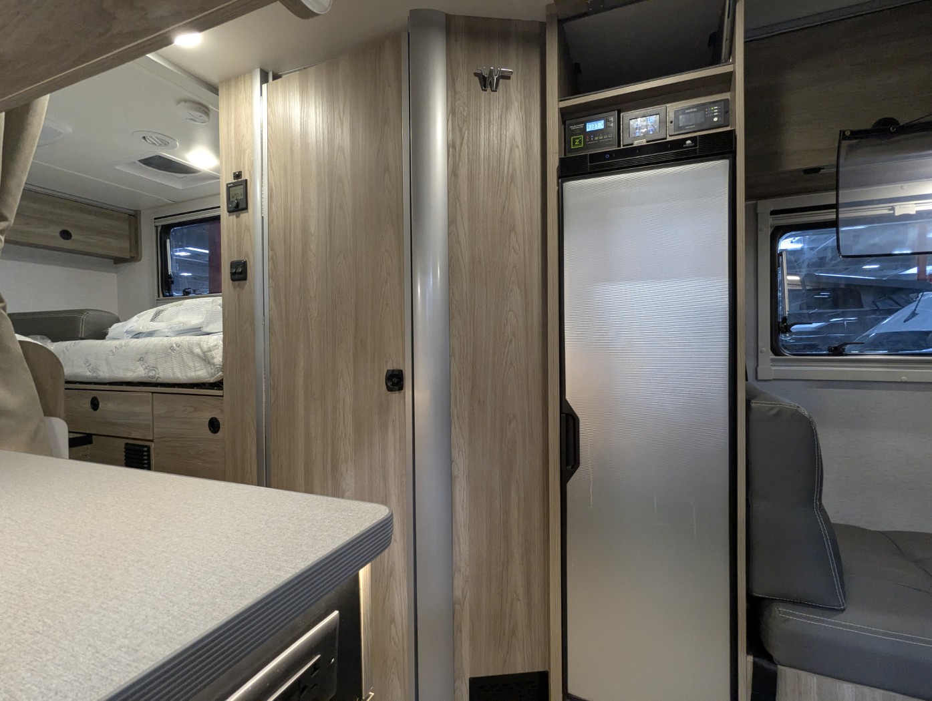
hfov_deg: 94.4
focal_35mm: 16
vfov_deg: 78.2
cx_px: 466
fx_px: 431
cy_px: 350
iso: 366
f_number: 2.2
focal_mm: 2.35
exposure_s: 1/92.8
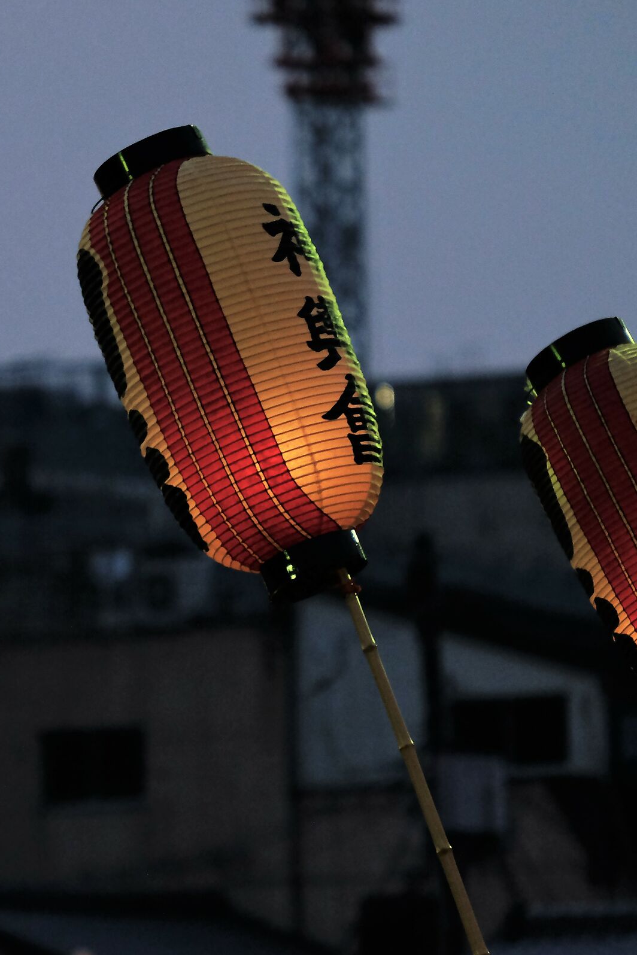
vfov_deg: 4.6
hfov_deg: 3.0
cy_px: 478
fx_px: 11969
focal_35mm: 451
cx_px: 110
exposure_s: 1/60
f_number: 4.8
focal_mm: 200
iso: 2500
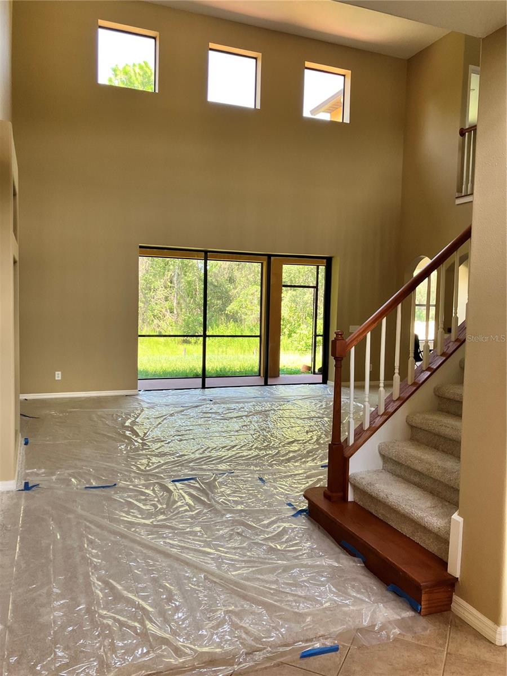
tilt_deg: -1.8
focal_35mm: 28
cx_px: 254
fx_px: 547
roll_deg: -1.6
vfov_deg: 63.4
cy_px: 338
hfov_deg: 49.7
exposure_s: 1/104
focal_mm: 3.99
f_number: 1.8
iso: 80
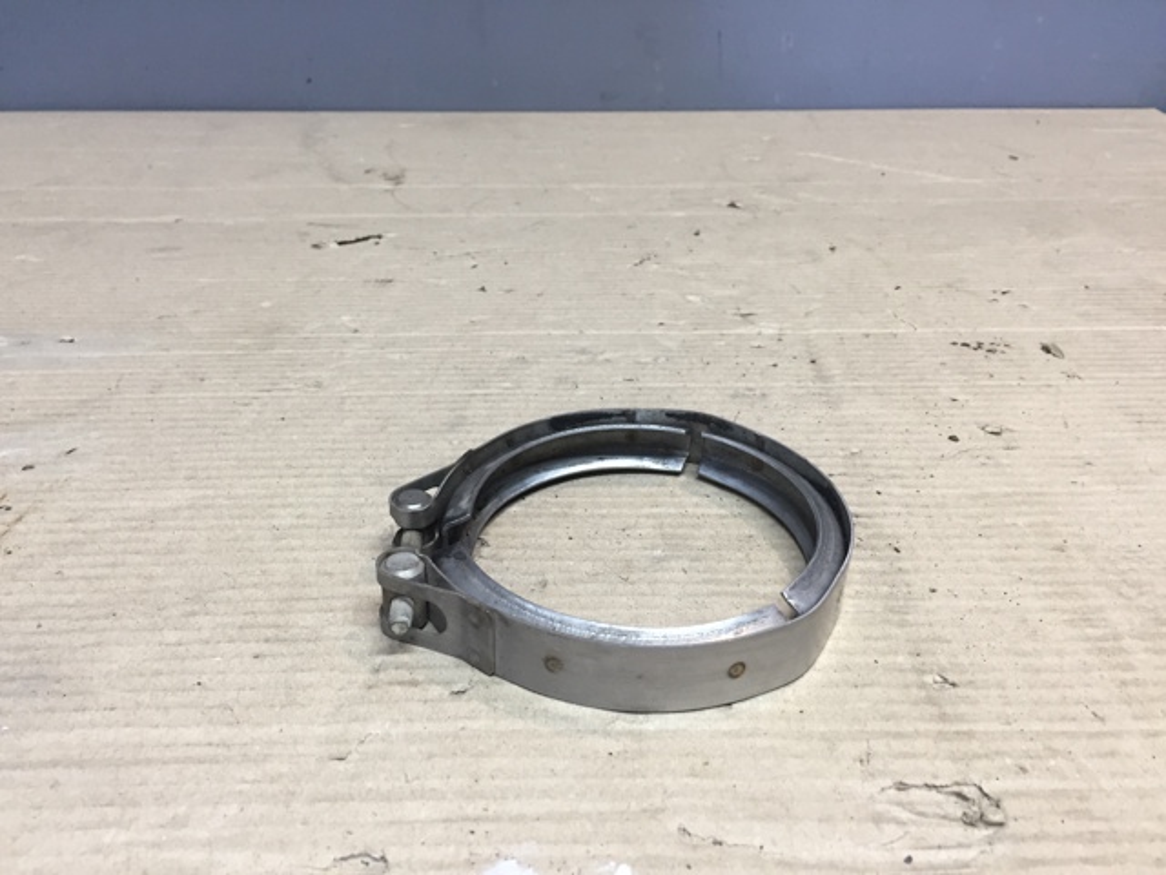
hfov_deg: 61.7
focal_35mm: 29
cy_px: 438
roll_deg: -2.2
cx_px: 583
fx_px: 977
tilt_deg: -30.1
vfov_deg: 48.2
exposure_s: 1/33
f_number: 2.2
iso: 64
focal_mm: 4.15
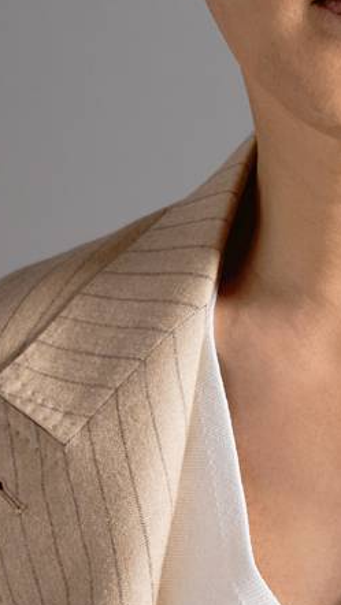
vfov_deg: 9.6
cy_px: 298
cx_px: 405
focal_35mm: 224
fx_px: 3597
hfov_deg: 5.4
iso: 500
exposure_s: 1/125
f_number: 5.6
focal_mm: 70
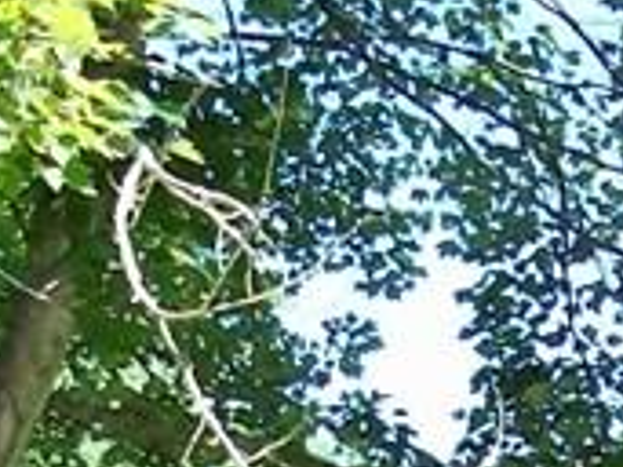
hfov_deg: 9.2
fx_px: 3885
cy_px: 828
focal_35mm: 216
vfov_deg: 6.7
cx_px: 262
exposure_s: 1/313
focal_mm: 6
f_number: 2.7
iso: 80
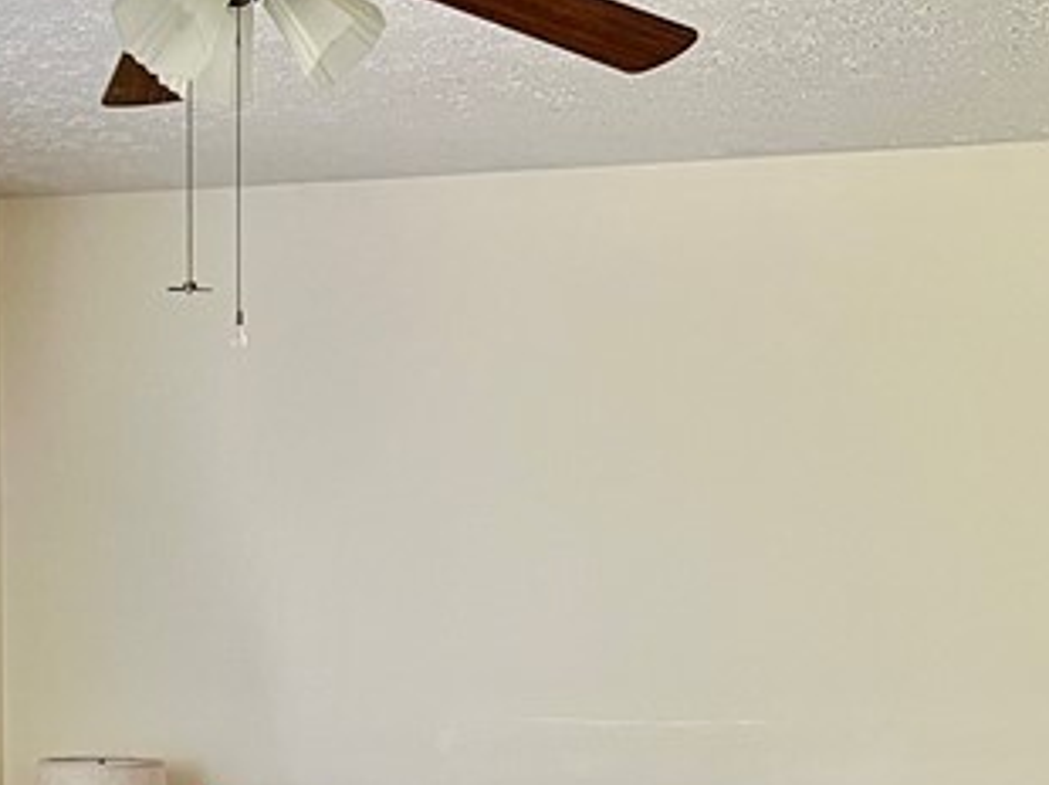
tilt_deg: -5.4
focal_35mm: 86
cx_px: 440
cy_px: 883
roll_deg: -0.7
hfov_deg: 22.8
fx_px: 2604
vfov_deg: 16.6
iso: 125
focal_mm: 5.1
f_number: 1.6
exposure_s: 1/72
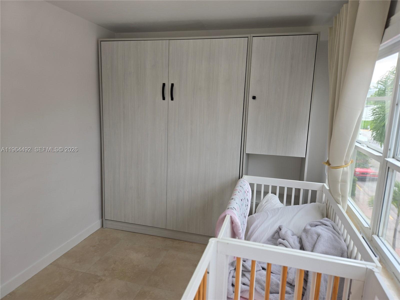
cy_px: 150
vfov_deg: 58.9
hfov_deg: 73.9
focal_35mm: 23
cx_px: 200
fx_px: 266
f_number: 1.8
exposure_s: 1/120
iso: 40
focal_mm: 5.4
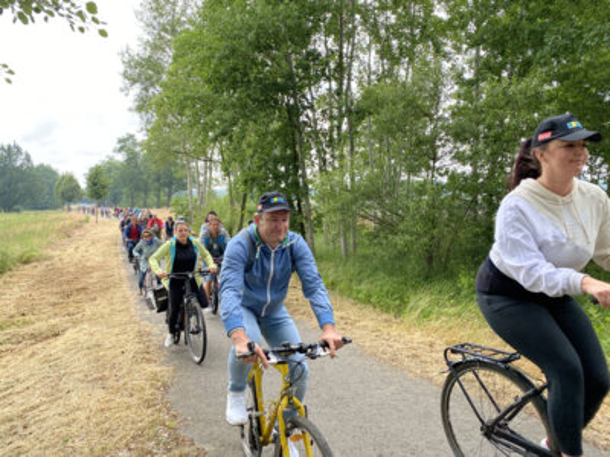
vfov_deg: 53.1
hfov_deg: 67.3
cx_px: 305
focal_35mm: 26
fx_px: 458
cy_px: 228
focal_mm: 4.2
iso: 32
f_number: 1.8
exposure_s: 1/321
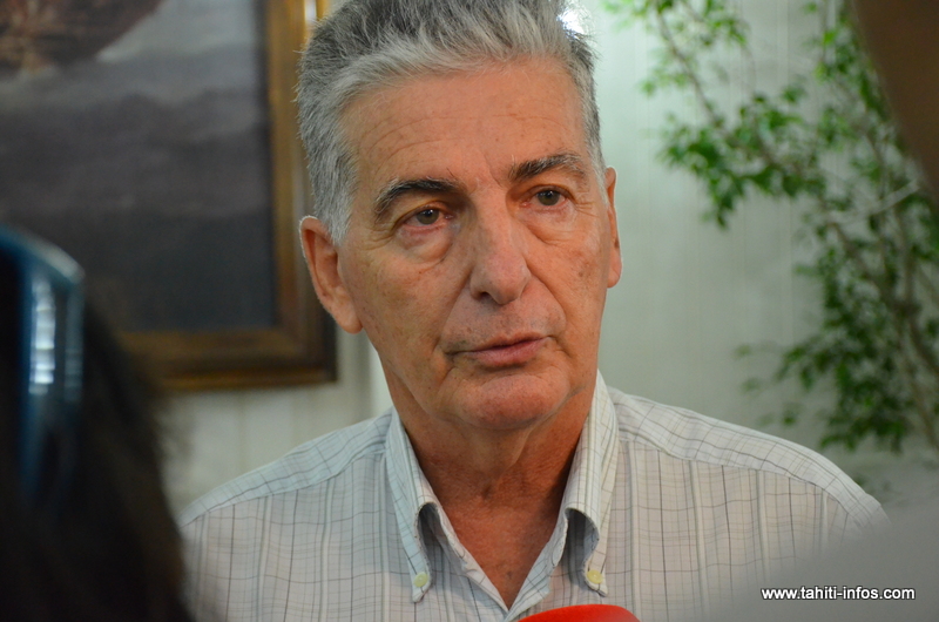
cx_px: 470
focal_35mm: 72
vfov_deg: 18.8
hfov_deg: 28.1
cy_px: 311
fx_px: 1874
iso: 3200
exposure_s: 1/100
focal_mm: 48
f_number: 5
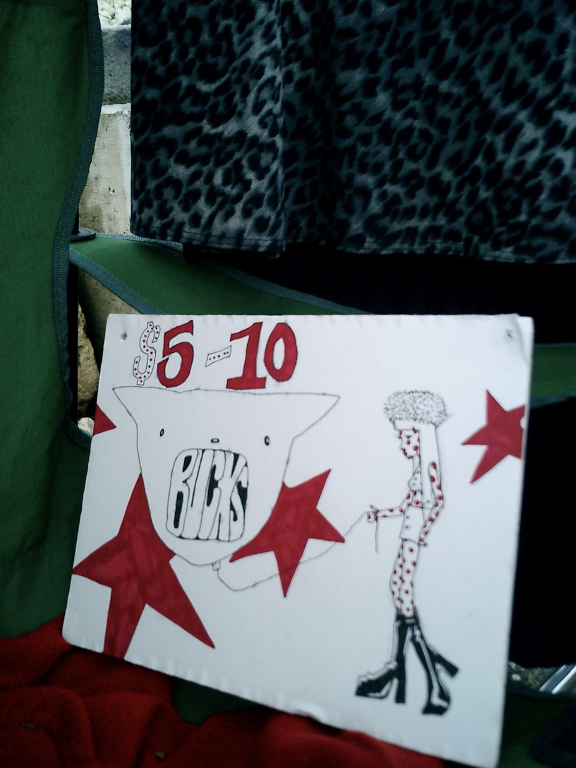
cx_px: 288
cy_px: 384
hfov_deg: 39.7
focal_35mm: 36
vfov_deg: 51.4
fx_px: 799
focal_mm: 7.5
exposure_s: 1/400
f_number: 3.2
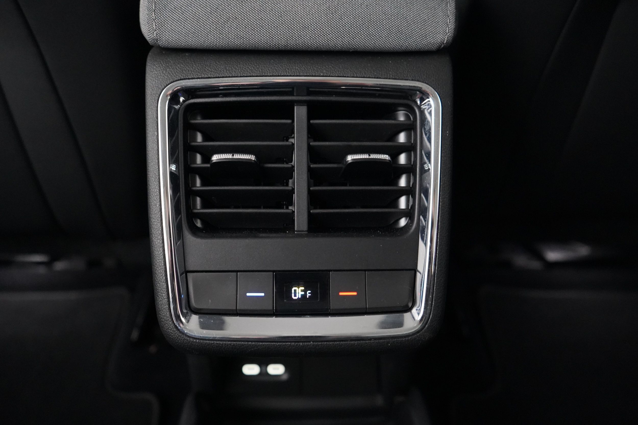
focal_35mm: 28
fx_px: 496
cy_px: 212
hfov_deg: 65.5
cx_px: 319
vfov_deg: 46.4
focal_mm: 28
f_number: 3.5
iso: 12800
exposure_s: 1/30
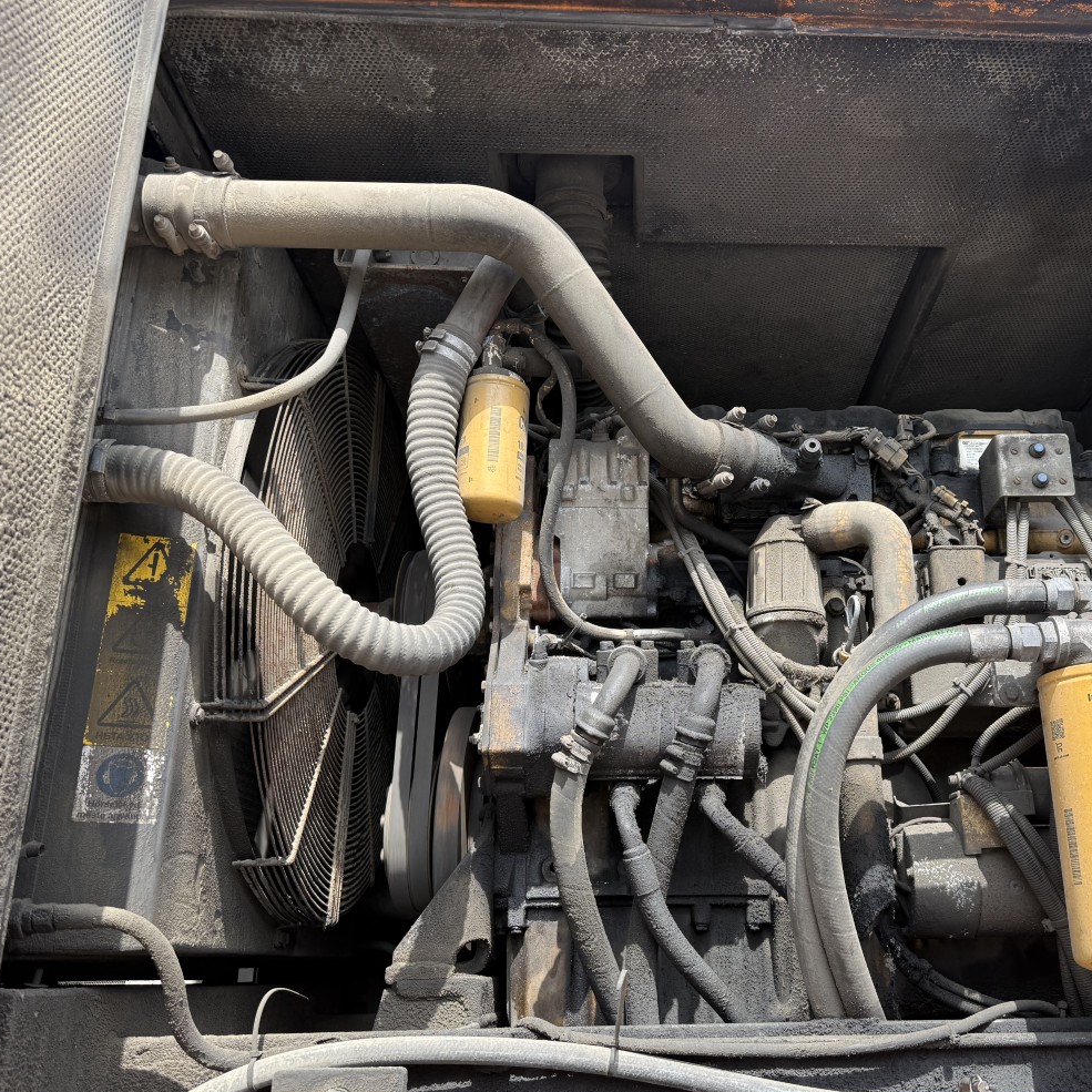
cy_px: 581
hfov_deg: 51.8
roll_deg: +1.6
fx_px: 1106
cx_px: 703
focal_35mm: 31
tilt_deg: +20.8
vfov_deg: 52.5
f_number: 1.78
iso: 100
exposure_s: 1/1156
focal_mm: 6.76
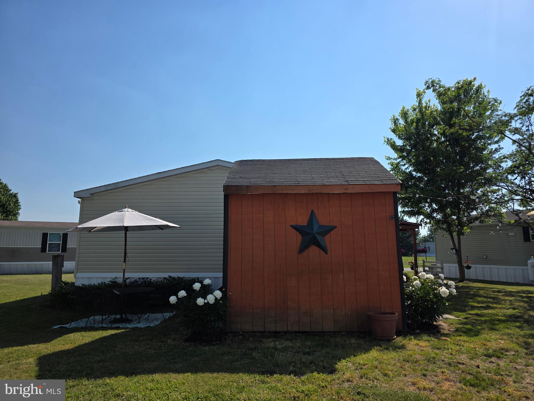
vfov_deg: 58.9
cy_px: 200
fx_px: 355
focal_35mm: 23
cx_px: 267
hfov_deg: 73.9
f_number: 1.7
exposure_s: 1/7061
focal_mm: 6.3
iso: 80
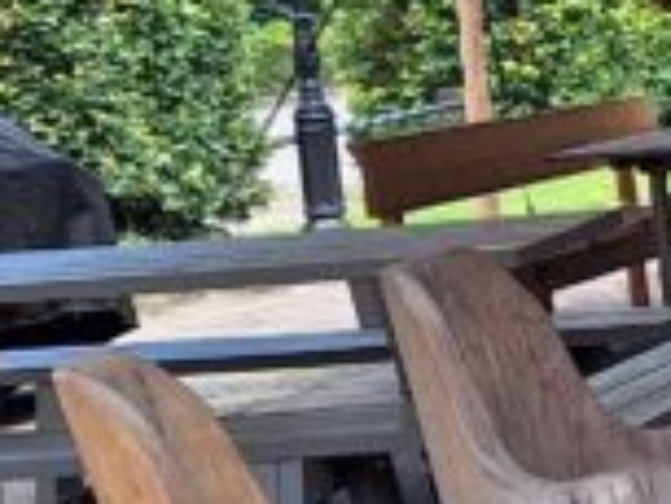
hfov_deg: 11.0
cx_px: 1579
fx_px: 2987
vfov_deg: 9.6
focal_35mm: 154
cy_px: 333
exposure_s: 1/316
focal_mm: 5.54
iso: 40
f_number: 1.8
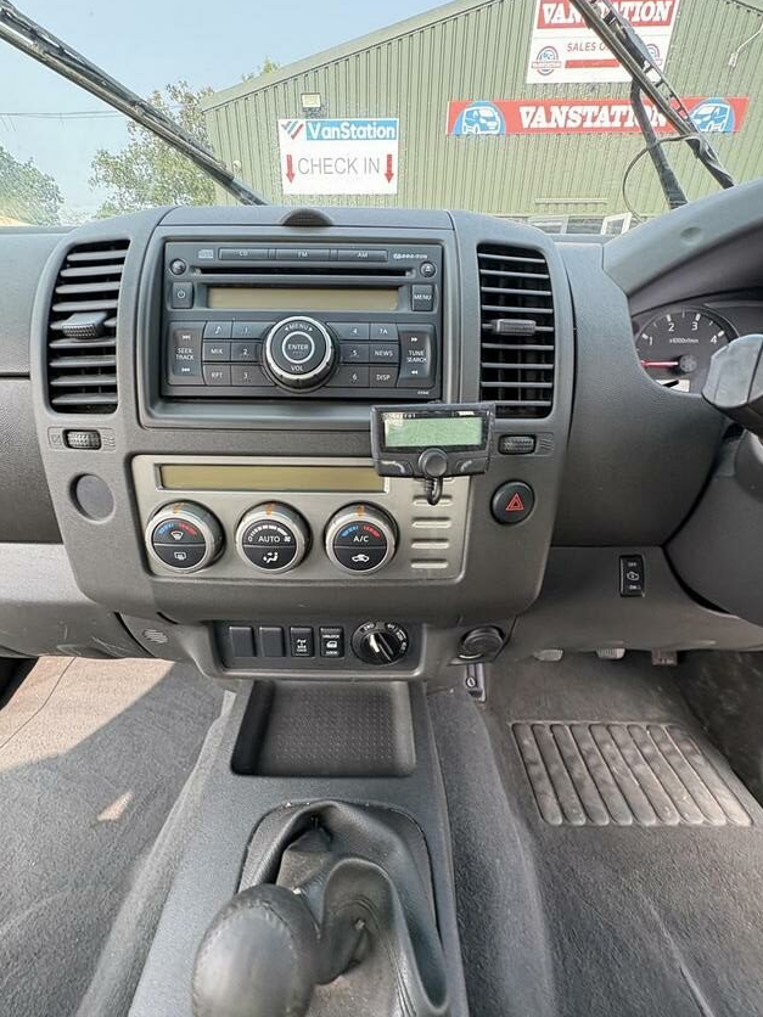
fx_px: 441
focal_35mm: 15
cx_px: 369
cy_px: 521
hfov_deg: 81.7
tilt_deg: -29.6
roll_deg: -5.5
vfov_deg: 98.2
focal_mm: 2.22
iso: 125
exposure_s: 1/101
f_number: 2.2
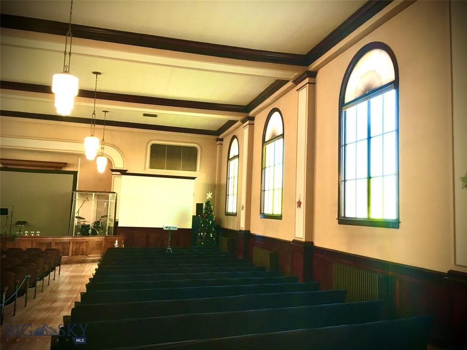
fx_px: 391
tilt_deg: +5.1
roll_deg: -2.8
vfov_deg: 48.2
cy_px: 175
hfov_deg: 61.7
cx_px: 234
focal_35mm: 29
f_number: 2.2
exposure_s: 1/15
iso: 25
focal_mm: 4.15
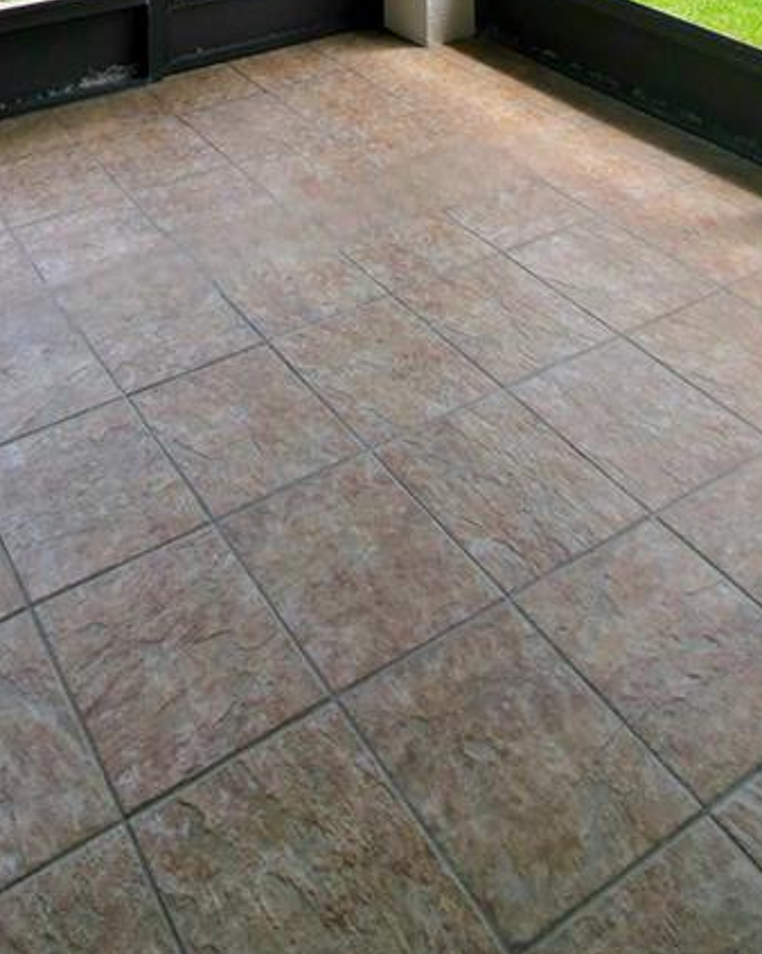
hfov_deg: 38.9
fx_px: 1016
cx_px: 108
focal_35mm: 36
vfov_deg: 32.5
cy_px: -370
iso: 20
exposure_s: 1/222
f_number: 1.9
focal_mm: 2.2
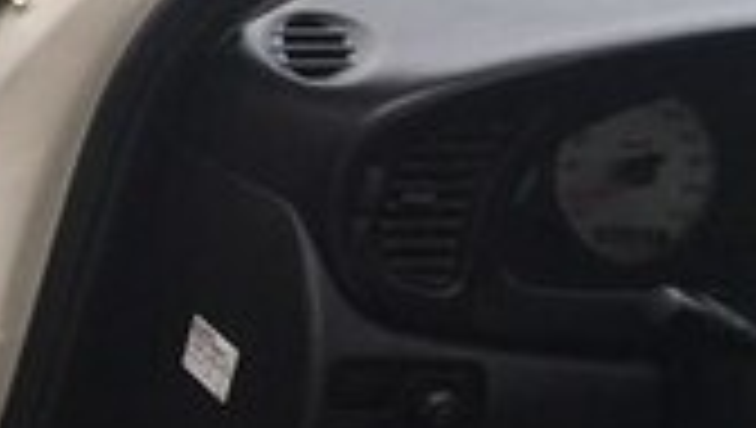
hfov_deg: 15.0
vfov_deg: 9.8
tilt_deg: -27.6
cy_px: 381
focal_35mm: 124
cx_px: -598
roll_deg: -3.5
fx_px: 2489
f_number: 2.2
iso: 25
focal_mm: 4.15
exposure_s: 1/100
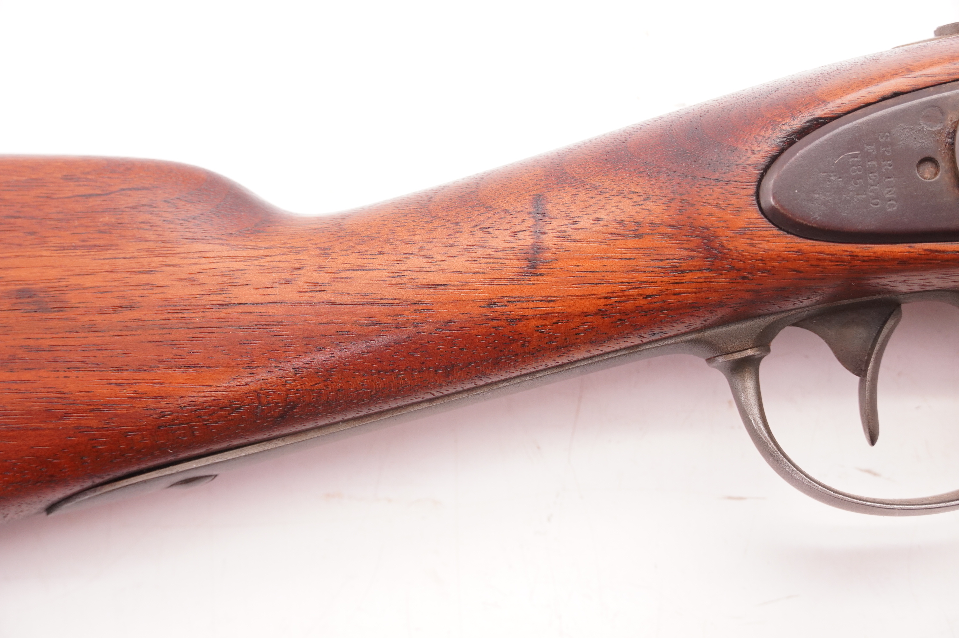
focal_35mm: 80
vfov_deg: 17.1
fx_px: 2116
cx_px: 480
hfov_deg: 25.5
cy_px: 319
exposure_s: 1/125
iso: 1000
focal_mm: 53
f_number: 5.6
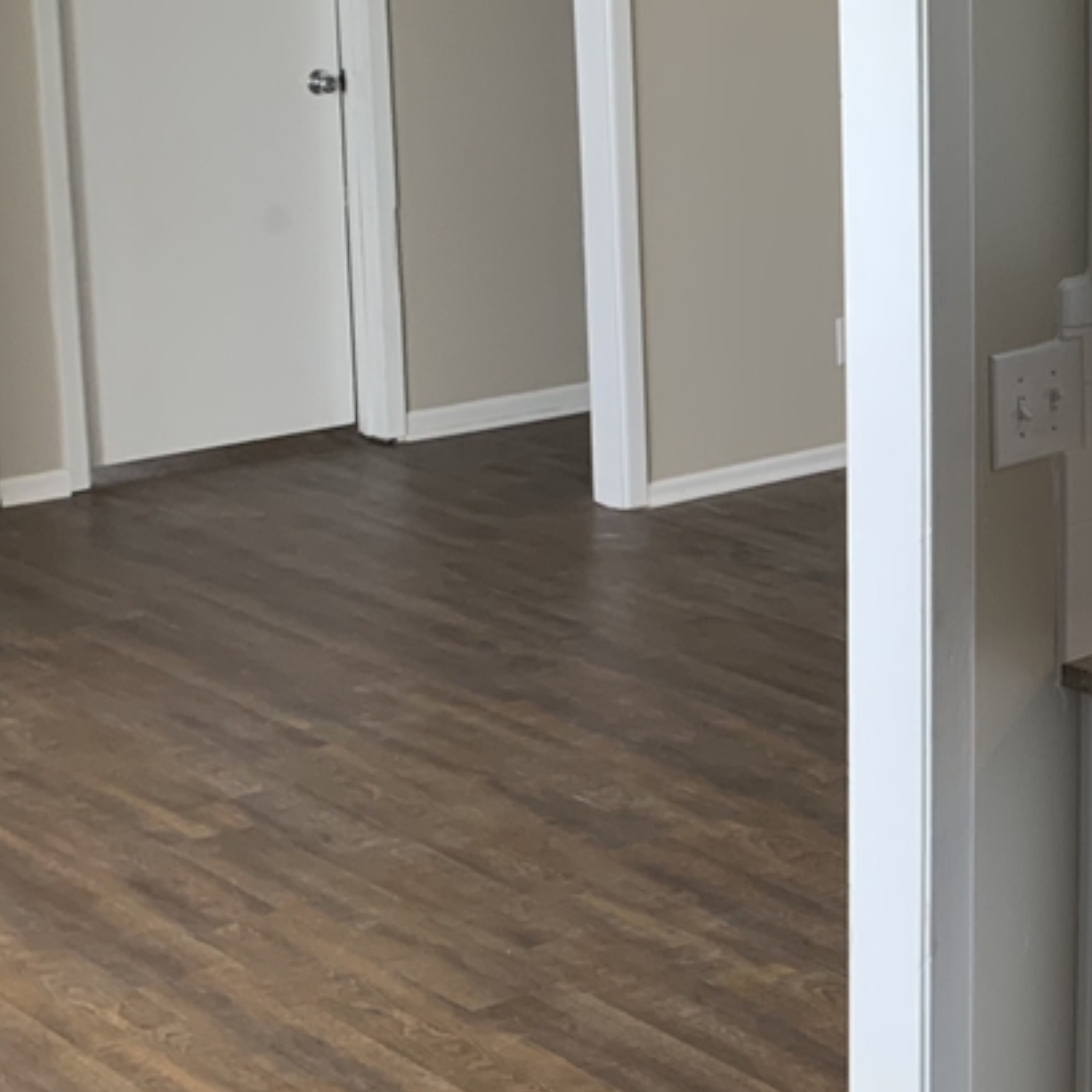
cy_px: 422
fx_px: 2891
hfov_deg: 19.7
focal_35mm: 81
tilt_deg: -12.8
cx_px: 1415
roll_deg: -1.6
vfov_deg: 21.4
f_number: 1.8
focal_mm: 4.25
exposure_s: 1/60
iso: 64
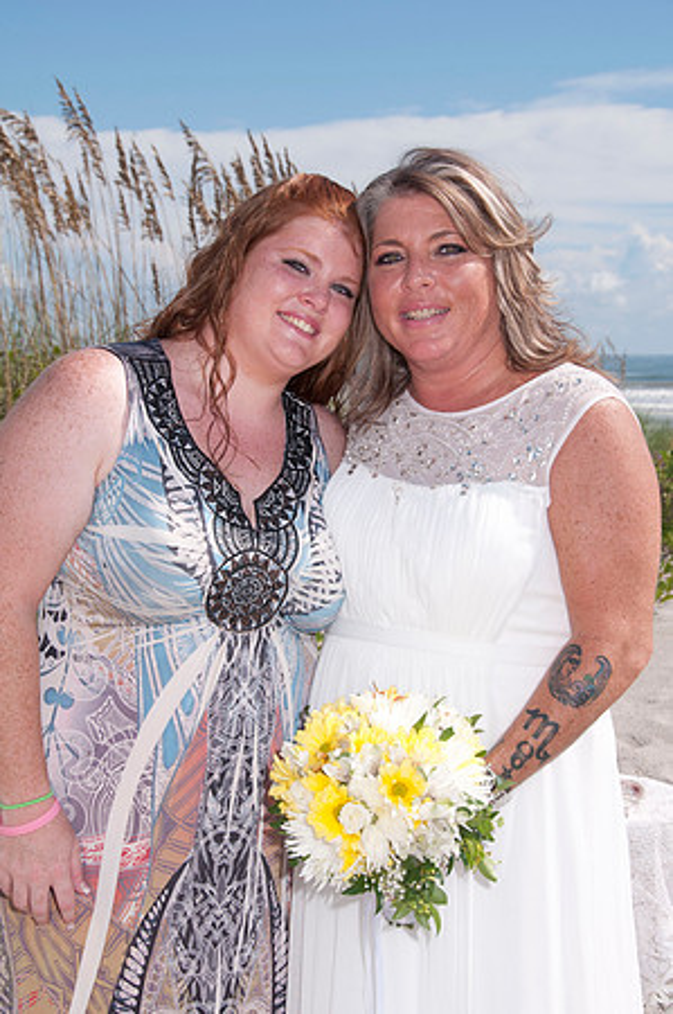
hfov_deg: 18.9
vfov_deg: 28.1
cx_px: 336
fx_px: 2024
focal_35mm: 72
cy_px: 507
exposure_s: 1/250
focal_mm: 48
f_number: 11
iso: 100
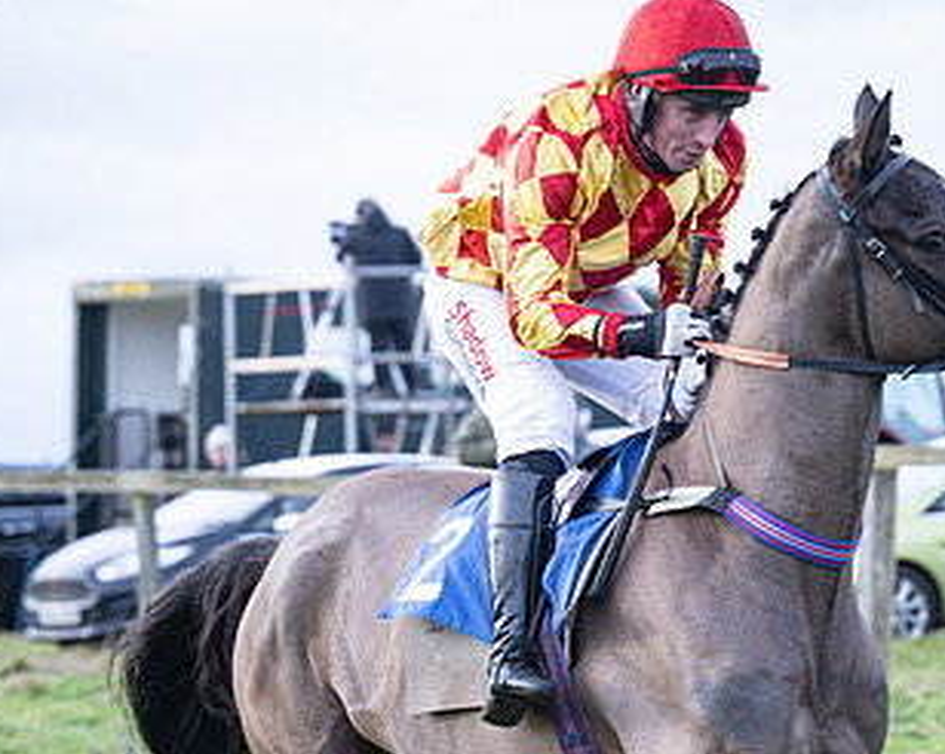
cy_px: 402
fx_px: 7994
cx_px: 882
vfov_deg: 5.4
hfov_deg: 6.7
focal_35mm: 286
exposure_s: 1/800
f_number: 4
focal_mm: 101
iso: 800
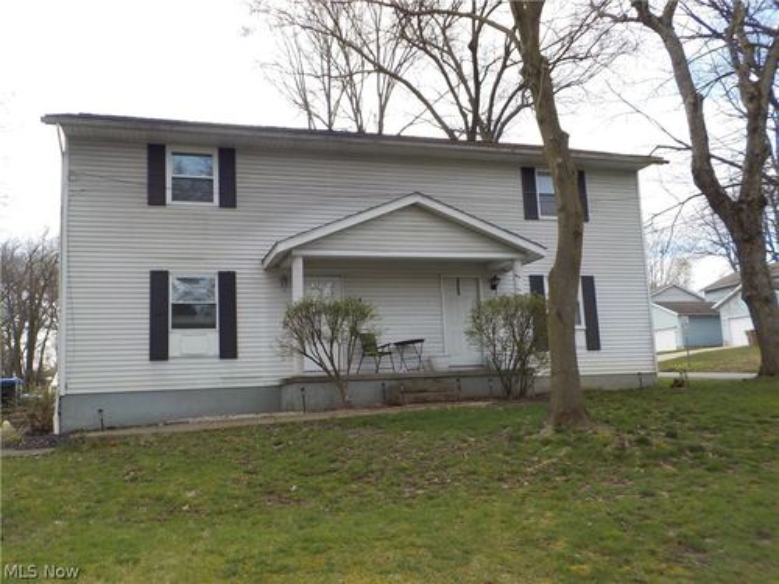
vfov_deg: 46.8
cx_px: 390
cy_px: 292
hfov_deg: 60.0
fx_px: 675
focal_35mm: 30
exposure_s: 1/400
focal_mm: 4.1
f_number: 3.3
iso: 125
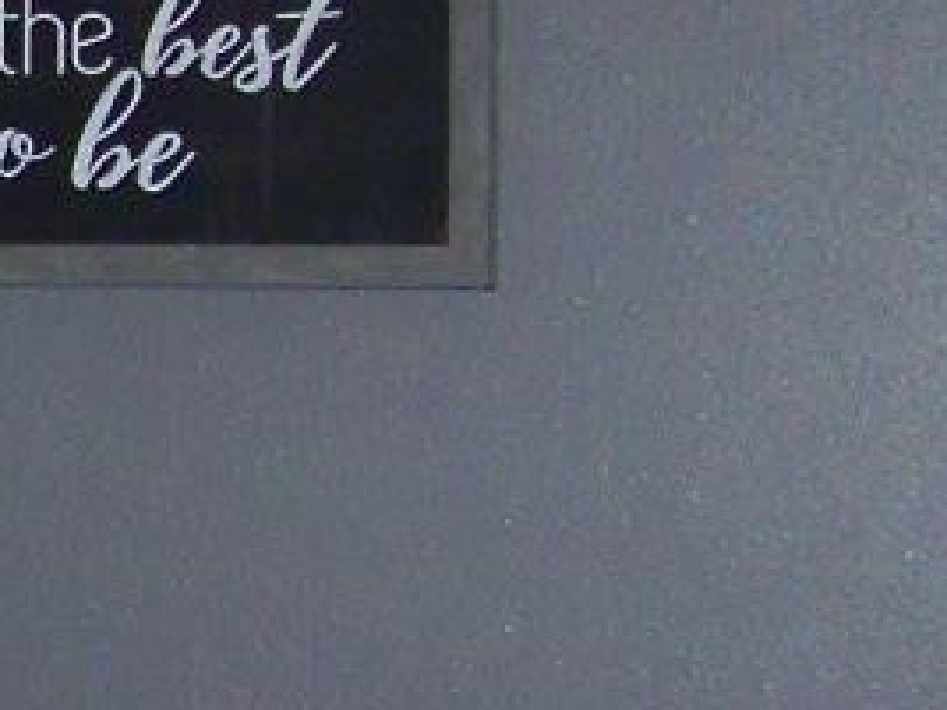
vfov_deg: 8.6
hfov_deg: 10.8
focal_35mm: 172
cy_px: 353
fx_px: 4705
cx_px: -739
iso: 200
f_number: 2.8
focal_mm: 5.85
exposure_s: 1/30
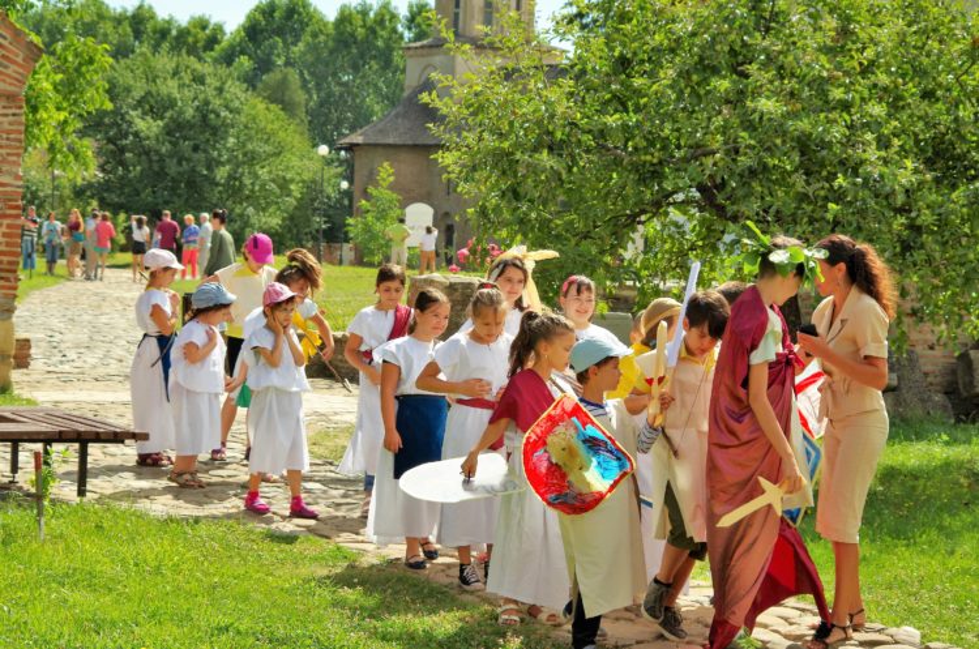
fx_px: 2226
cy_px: 324
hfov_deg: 24.8
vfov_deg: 16.6
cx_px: 490
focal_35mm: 82
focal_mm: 55
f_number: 8
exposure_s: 1/500
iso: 200
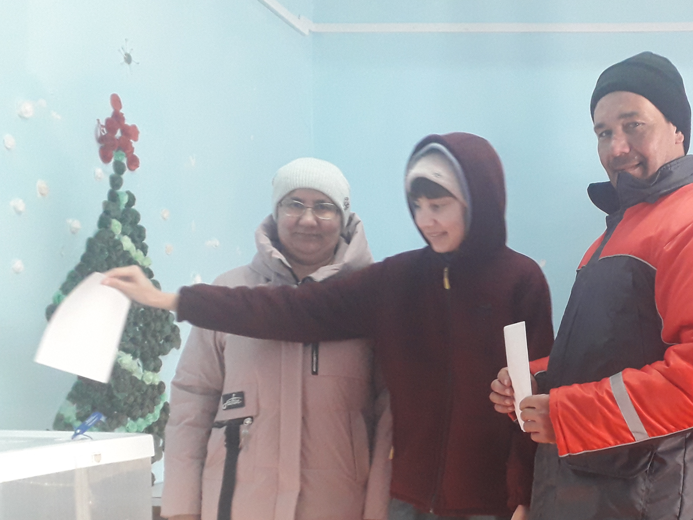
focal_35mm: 50
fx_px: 1001
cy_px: 389
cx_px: 596
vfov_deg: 28.7
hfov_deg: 36.3
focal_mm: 3.6
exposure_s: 1/50
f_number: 1.9
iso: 200
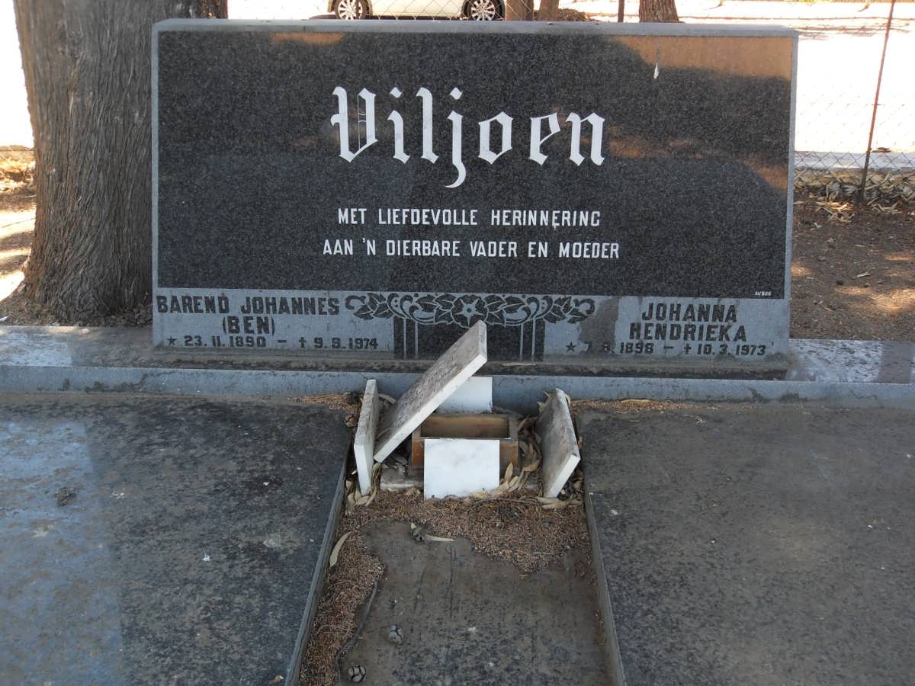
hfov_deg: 52.6
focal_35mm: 35
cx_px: 458
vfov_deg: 40.7
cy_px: 343
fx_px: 925
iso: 80
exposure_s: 1/60
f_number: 3.5
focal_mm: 6.3
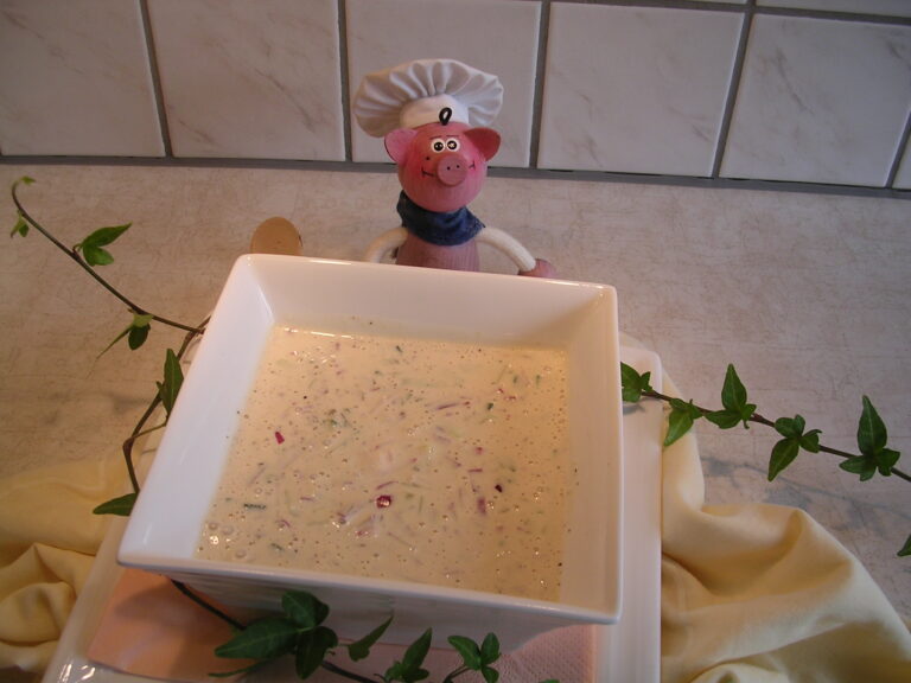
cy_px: 342
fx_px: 1000
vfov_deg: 37.7
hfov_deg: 49.0
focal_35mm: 38
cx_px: 456
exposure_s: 1/157
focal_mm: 5.8
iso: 100
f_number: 2.8
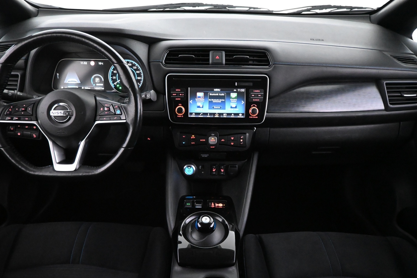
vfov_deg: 47.9
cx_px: 204
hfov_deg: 67.4
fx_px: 313
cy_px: 152
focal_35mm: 27
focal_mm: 16
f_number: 3.5
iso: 8000
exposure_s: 1/60
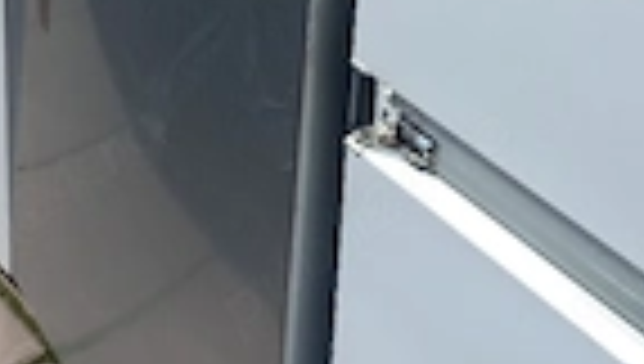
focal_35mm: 76
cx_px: 455
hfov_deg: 27.6
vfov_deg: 13.2
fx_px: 1300
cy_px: -427
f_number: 2
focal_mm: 4.6
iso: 25
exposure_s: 1/1000
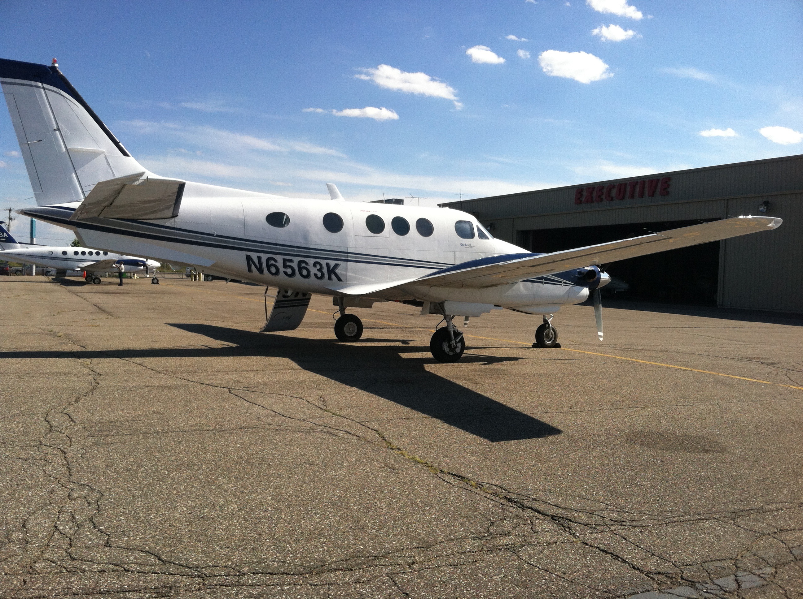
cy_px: 300
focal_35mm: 35
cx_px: 402
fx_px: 811
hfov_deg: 52.7
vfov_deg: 40.6
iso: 80
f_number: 2.8
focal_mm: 3.85
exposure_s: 1/1579
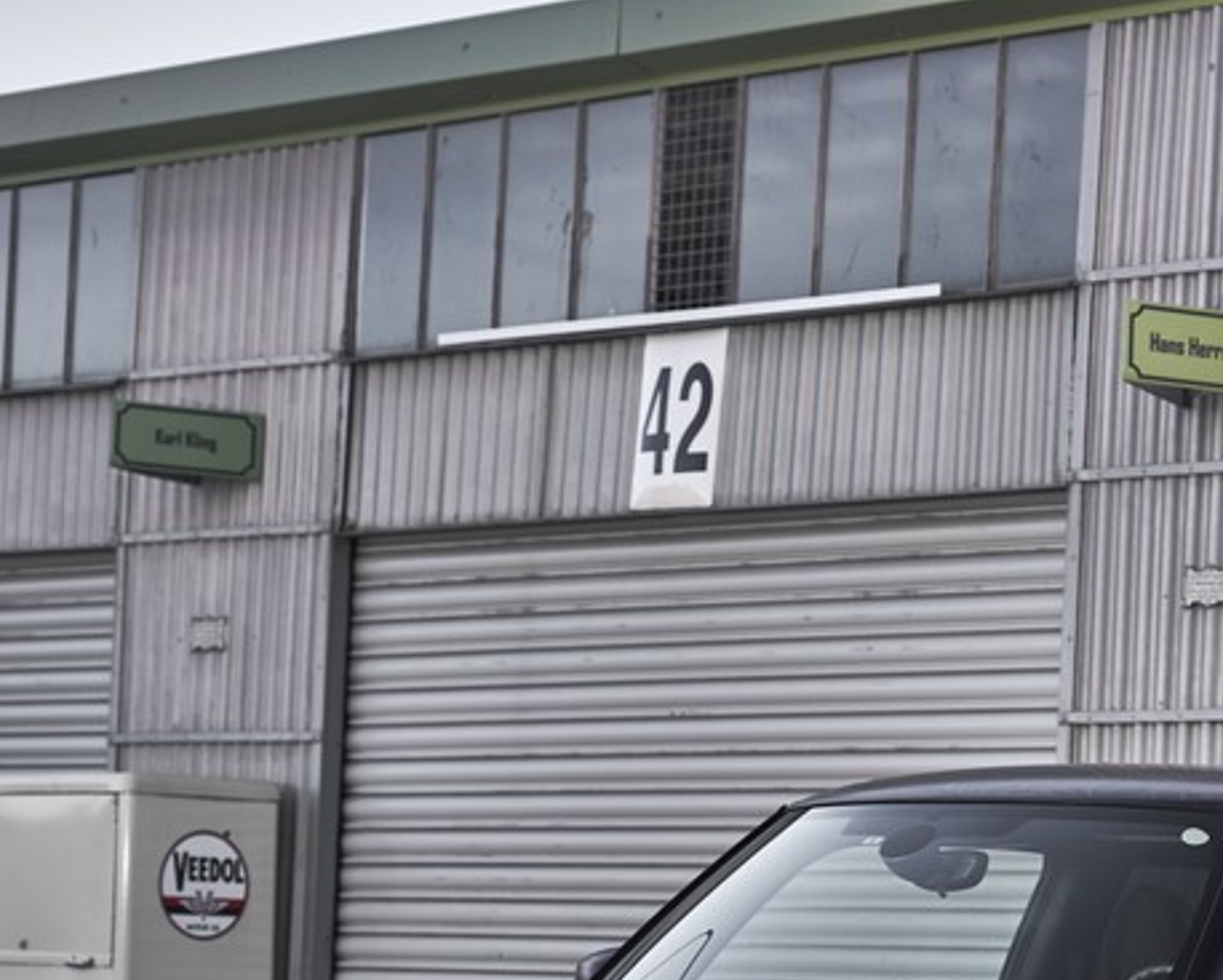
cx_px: 967
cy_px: 904
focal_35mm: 130
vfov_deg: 11.8
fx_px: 4708
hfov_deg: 14.7
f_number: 4.5
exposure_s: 1/100
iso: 100
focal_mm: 62
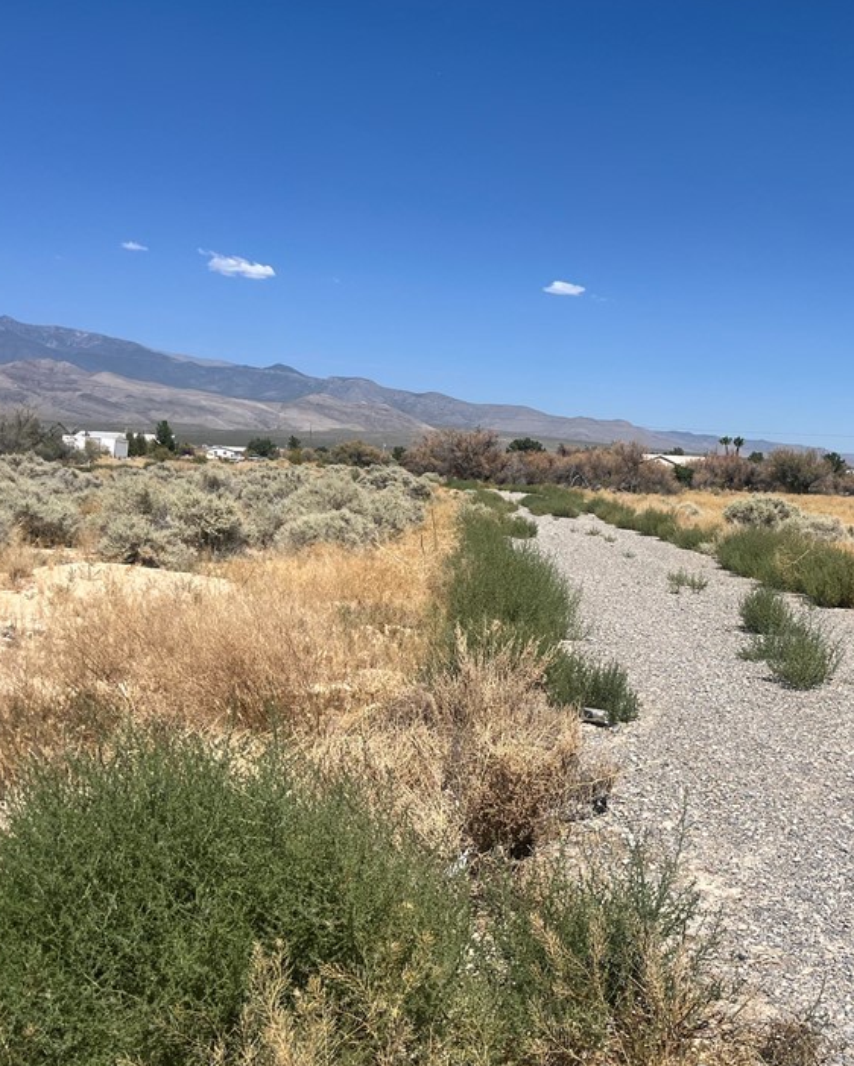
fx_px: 1168
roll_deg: -2.9
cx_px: 685
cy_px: 542
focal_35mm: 37
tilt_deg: -2.0
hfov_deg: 38.6
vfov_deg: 49.1
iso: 50
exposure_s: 1/6494
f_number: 1.6
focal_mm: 5.1
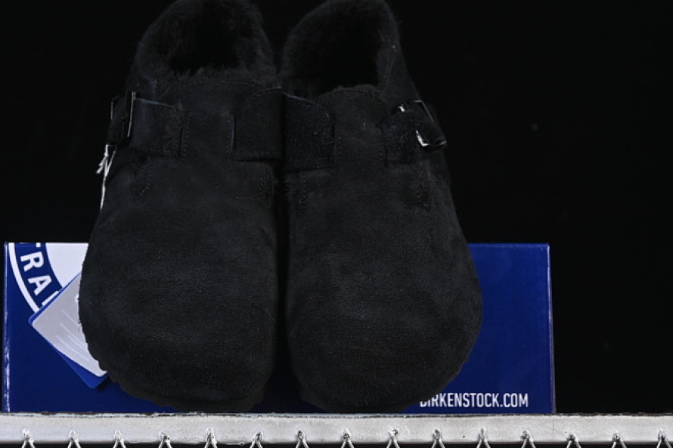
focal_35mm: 91
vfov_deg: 15.0
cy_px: 246
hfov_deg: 22.4
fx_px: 1701
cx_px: 275
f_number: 6.3
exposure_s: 1/50
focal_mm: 50
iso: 160
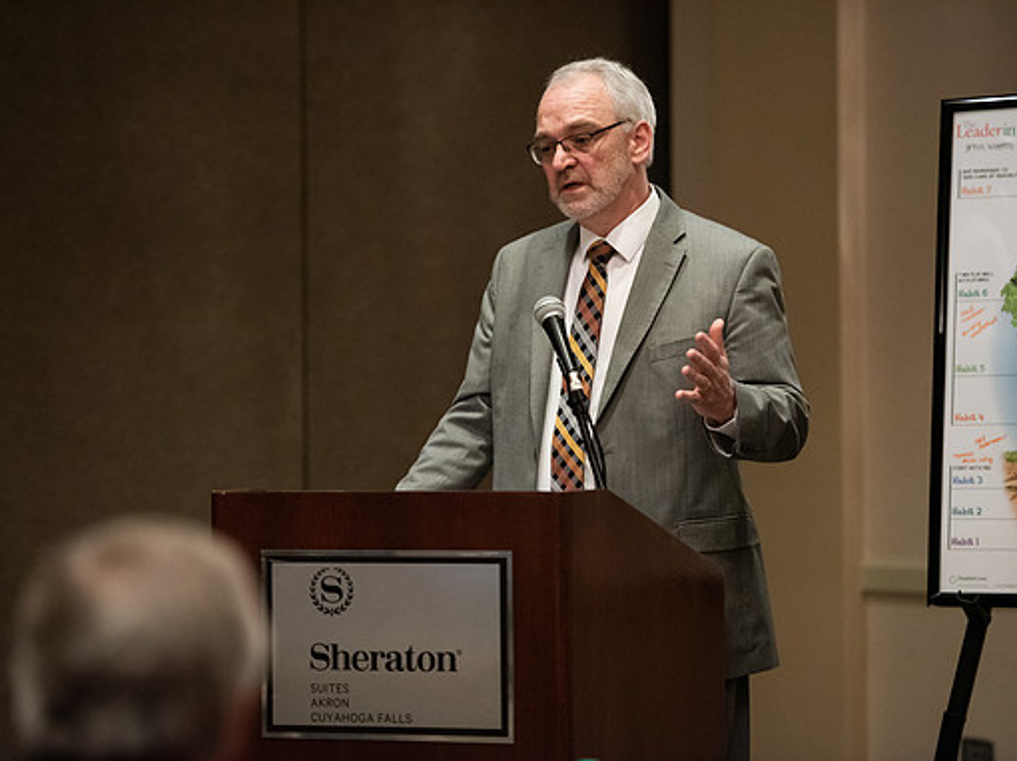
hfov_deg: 11.3
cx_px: 534
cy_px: 381
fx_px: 5139
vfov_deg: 8.5
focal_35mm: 175
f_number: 2.8
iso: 5000
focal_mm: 160
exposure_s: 1/200
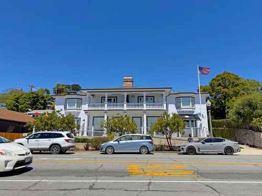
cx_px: 131
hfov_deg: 71.6
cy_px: 98
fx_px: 182
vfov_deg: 56.8
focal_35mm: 24
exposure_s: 1/6711
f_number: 1.78
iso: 80
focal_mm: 6.76
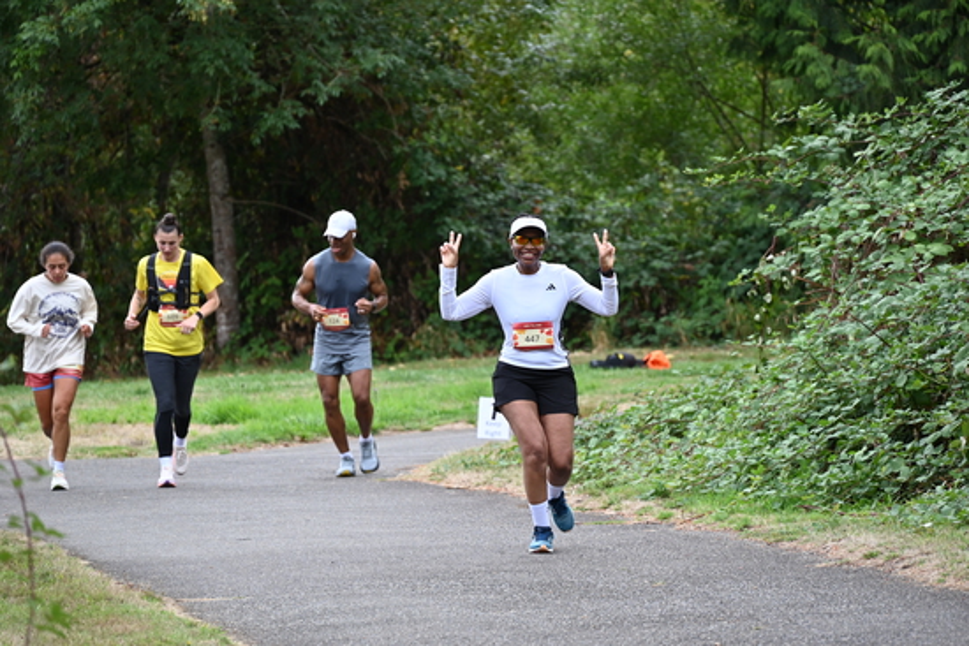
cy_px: 323
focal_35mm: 200
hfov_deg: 10.3
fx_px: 5384
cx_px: 484
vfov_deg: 6.9
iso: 450
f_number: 6.3
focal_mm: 200
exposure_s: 1/250
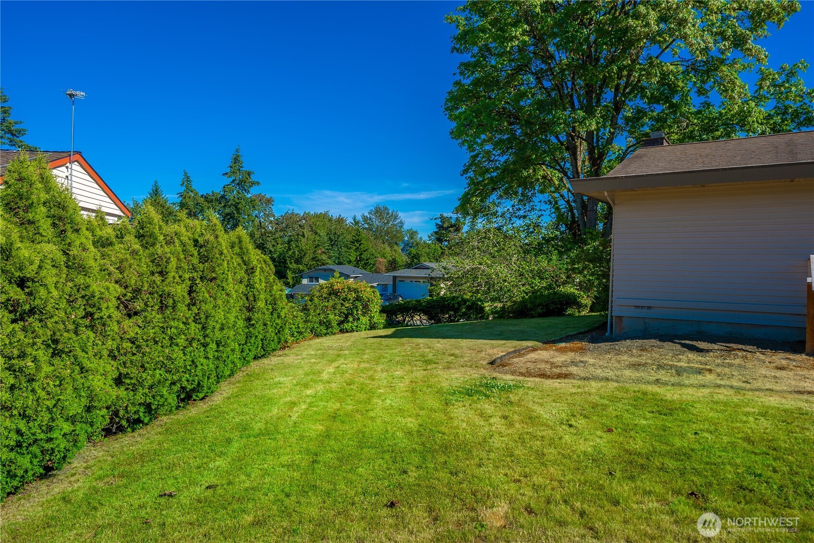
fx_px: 543
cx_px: 407
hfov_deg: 73.7
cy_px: 272
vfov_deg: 53.2
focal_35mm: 24
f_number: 7.1
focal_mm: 24
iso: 80
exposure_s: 1/320
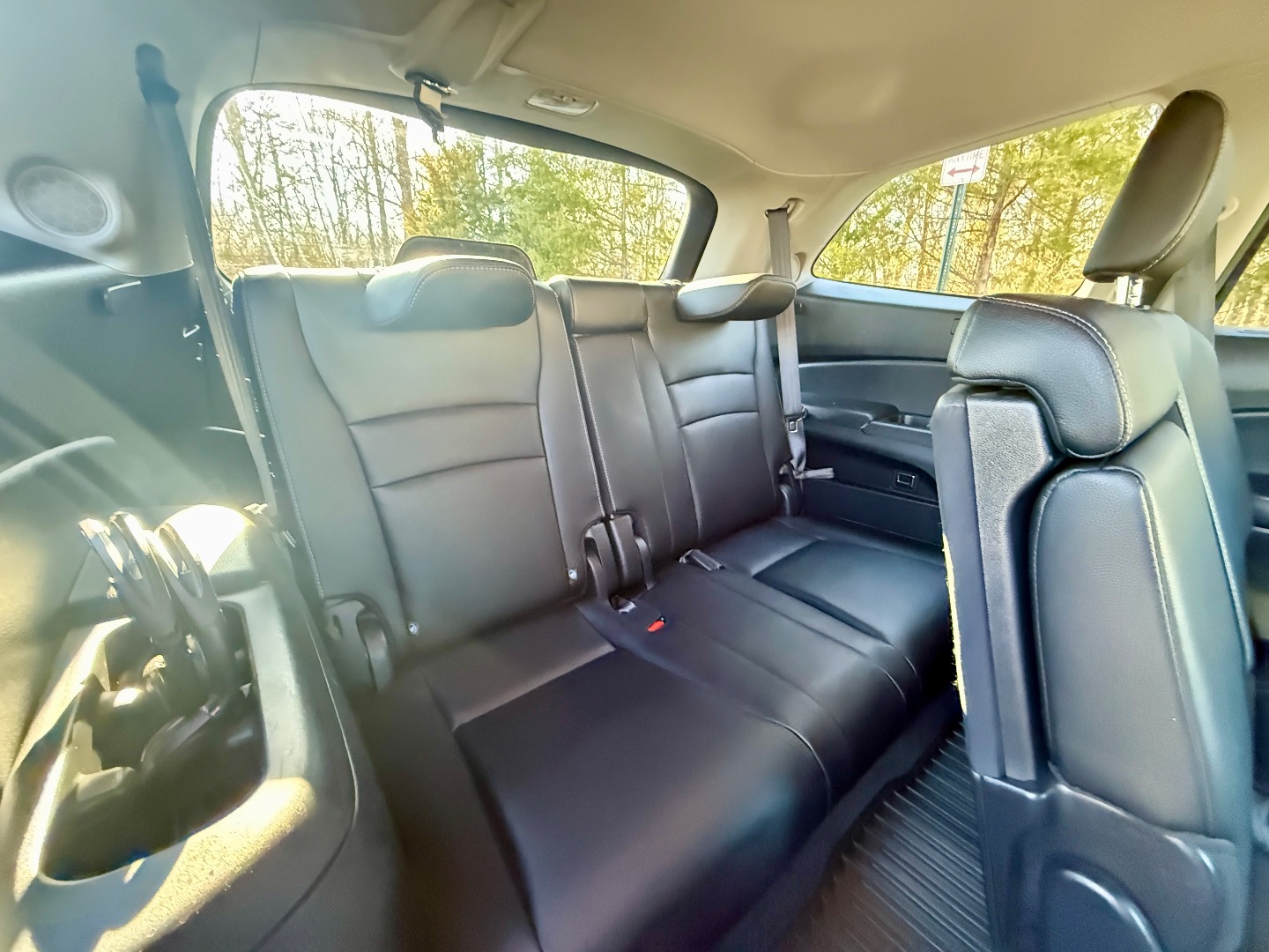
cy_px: 476
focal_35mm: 14
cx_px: 634
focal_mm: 2.22
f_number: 2.2
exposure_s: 1/58
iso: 1600
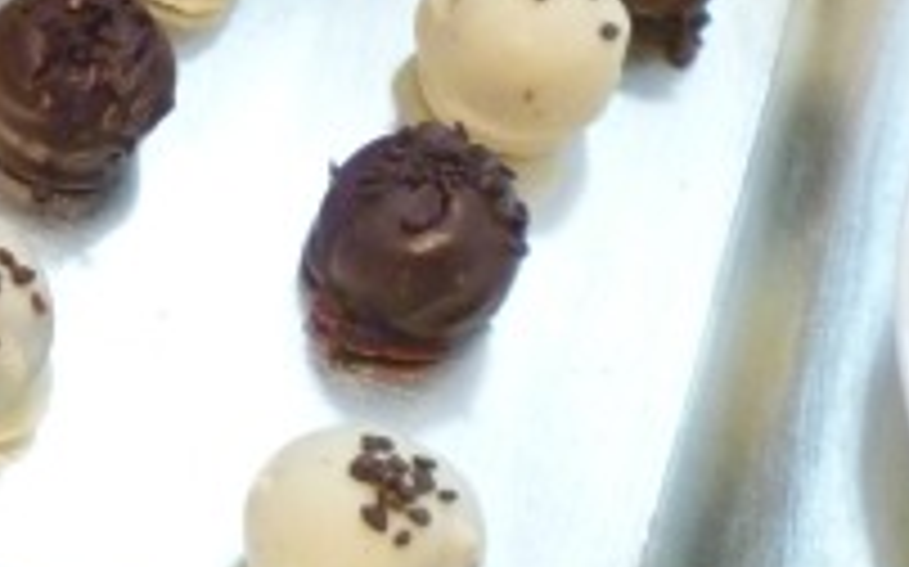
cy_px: -162
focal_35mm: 88
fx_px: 2179
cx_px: -310
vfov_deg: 14.2
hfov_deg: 21.1
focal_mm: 5
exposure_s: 1/60
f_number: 3.1
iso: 400
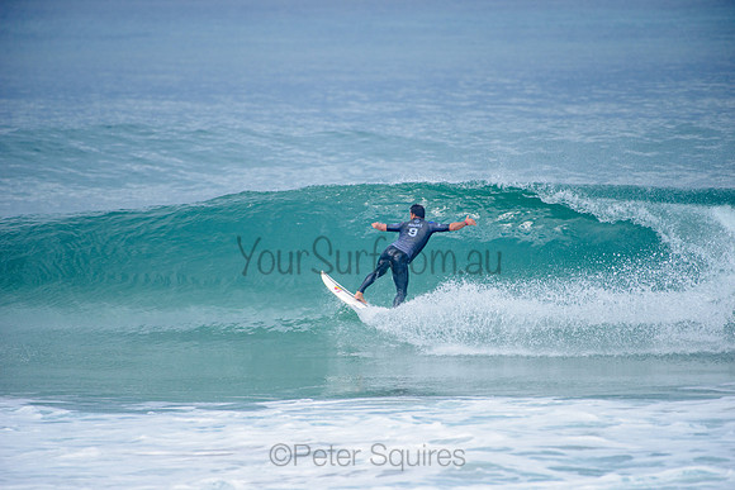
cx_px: 368
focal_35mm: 500
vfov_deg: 2.8
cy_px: 245
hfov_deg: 4.1
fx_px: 10210
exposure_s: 1/2000
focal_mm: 500
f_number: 5.6
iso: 280
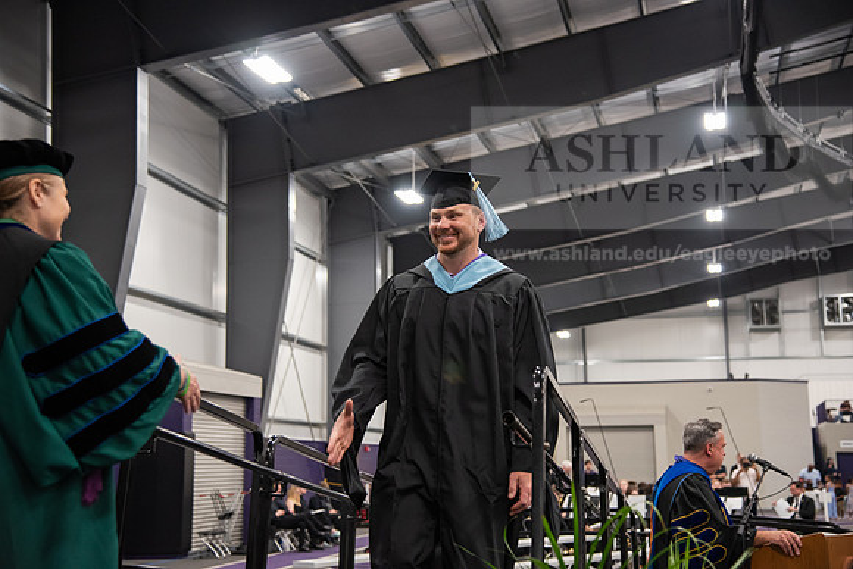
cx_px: 426
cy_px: 284
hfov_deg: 38.2
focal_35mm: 52
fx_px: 1232
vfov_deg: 26.0
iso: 2000
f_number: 4
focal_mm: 52
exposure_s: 1/125
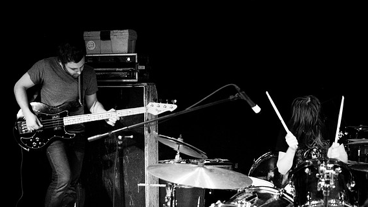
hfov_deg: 42.9
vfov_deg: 24.9
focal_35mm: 48
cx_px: 185
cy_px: 115
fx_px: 468
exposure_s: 1/200
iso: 800
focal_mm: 30
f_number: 2
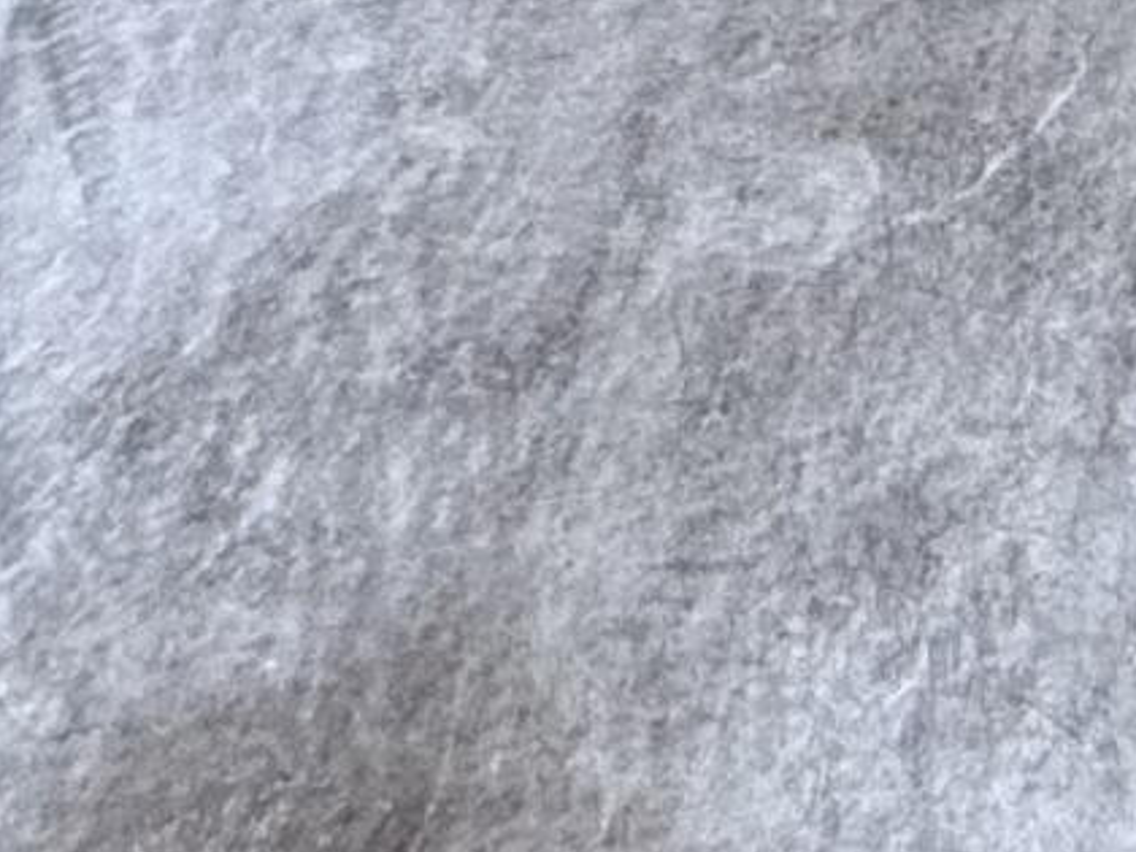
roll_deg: -0.1
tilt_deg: -8.9
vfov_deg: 9.2
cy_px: -2142
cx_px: 1950
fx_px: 3282
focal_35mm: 100
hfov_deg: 16.8
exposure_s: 1/99
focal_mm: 2.22
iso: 80
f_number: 2.2
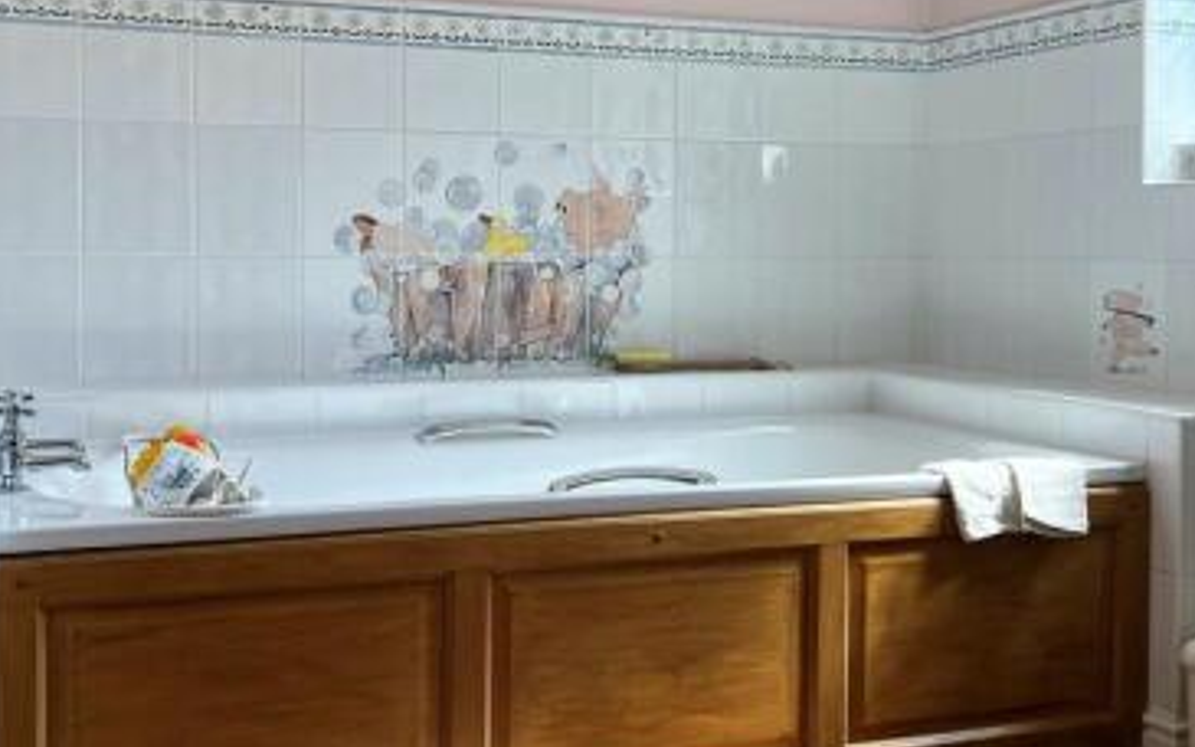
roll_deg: -0.3
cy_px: 290
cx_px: 552
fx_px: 1433
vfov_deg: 29.1
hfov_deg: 45.2
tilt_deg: -1.1
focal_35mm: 44
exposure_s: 1/625
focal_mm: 5.7
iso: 50
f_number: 1.5
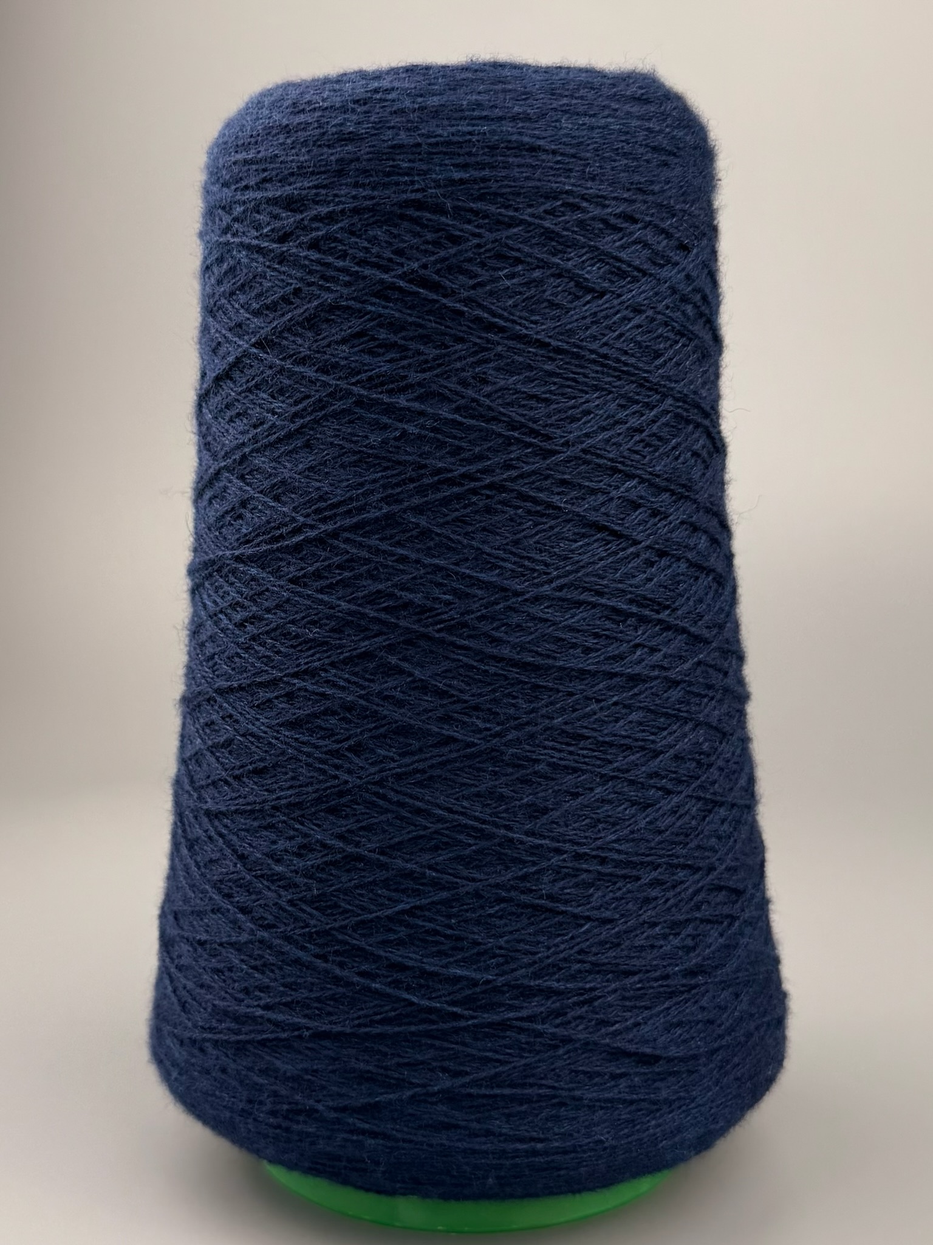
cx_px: 466
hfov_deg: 56.8
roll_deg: -0.6
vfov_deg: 71.6
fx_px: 862
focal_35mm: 24
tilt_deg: -7.9
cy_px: 622
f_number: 1.78
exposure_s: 1/1018
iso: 100
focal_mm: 6.76
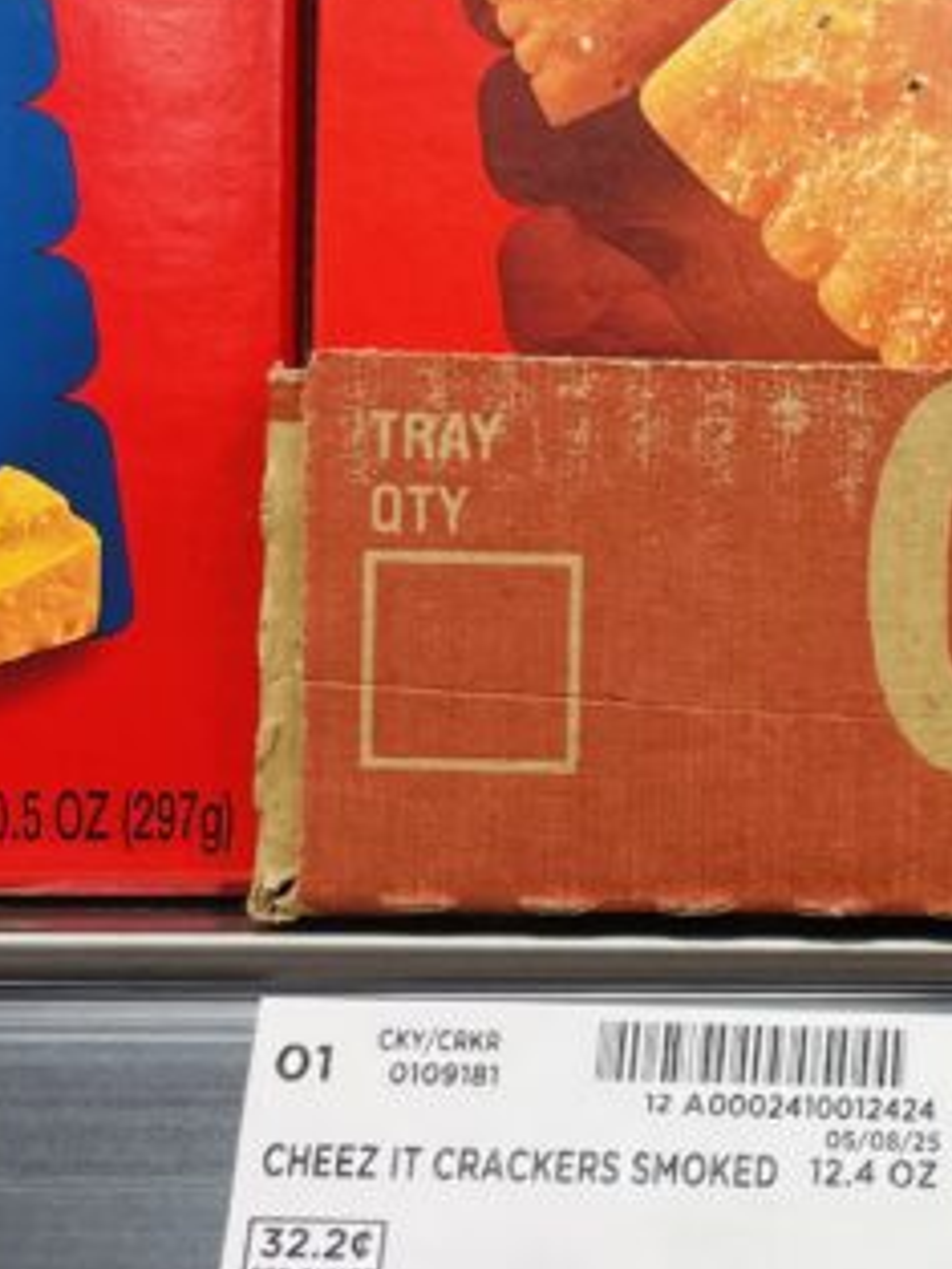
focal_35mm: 85
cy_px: 523
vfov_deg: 23.0
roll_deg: -1.3
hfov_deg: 16.5
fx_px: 3115
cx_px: 1187
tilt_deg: -1.9
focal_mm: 4.2
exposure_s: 1/60
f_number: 1.6
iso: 64
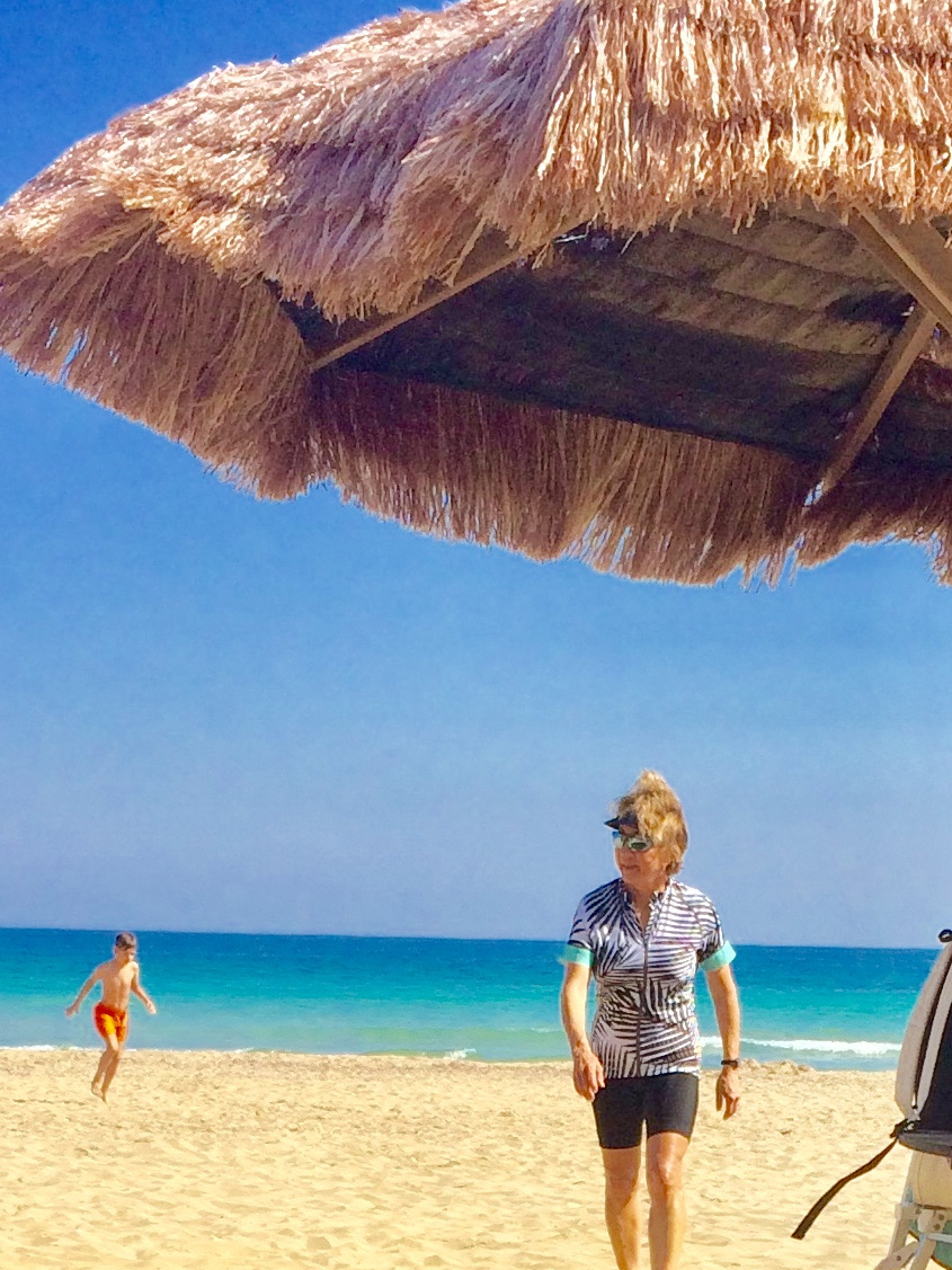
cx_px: 721
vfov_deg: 22.2
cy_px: 1352
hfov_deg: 17.5
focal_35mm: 84
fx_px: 3081
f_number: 2.2
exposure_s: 1/2283
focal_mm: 4.15
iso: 32
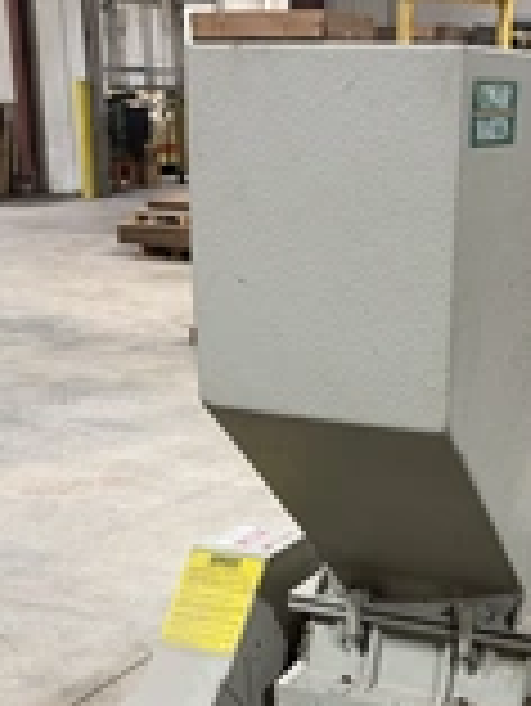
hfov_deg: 23.9
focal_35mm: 61
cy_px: 675
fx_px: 1246
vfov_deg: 29.9
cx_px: 369
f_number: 1.78
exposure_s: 1/60
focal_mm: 6.76
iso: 160
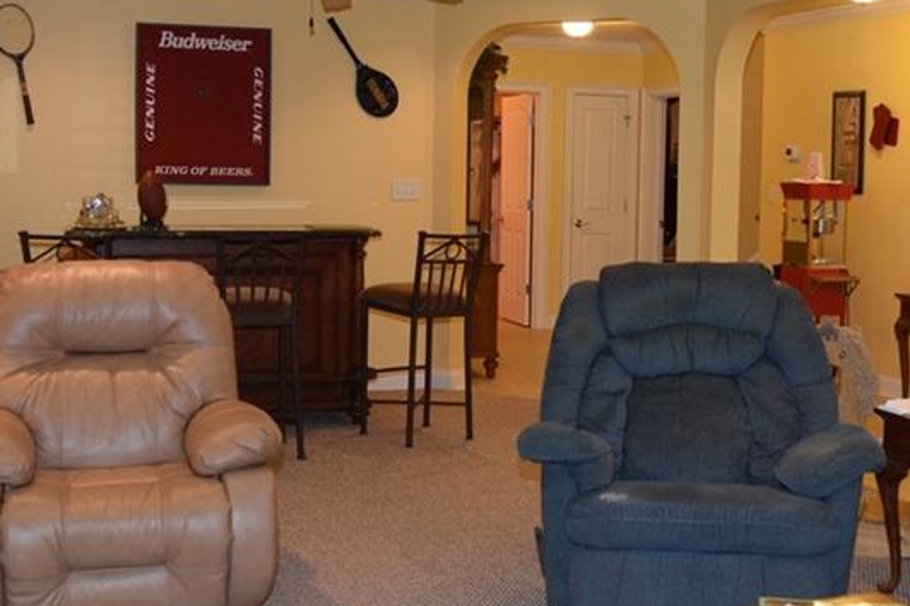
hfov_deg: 38.1
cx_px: 534
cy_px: 282
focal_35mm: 52
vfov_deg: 26.0
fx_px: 1314
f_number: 4
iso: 800
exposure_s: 1/80
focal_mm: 18
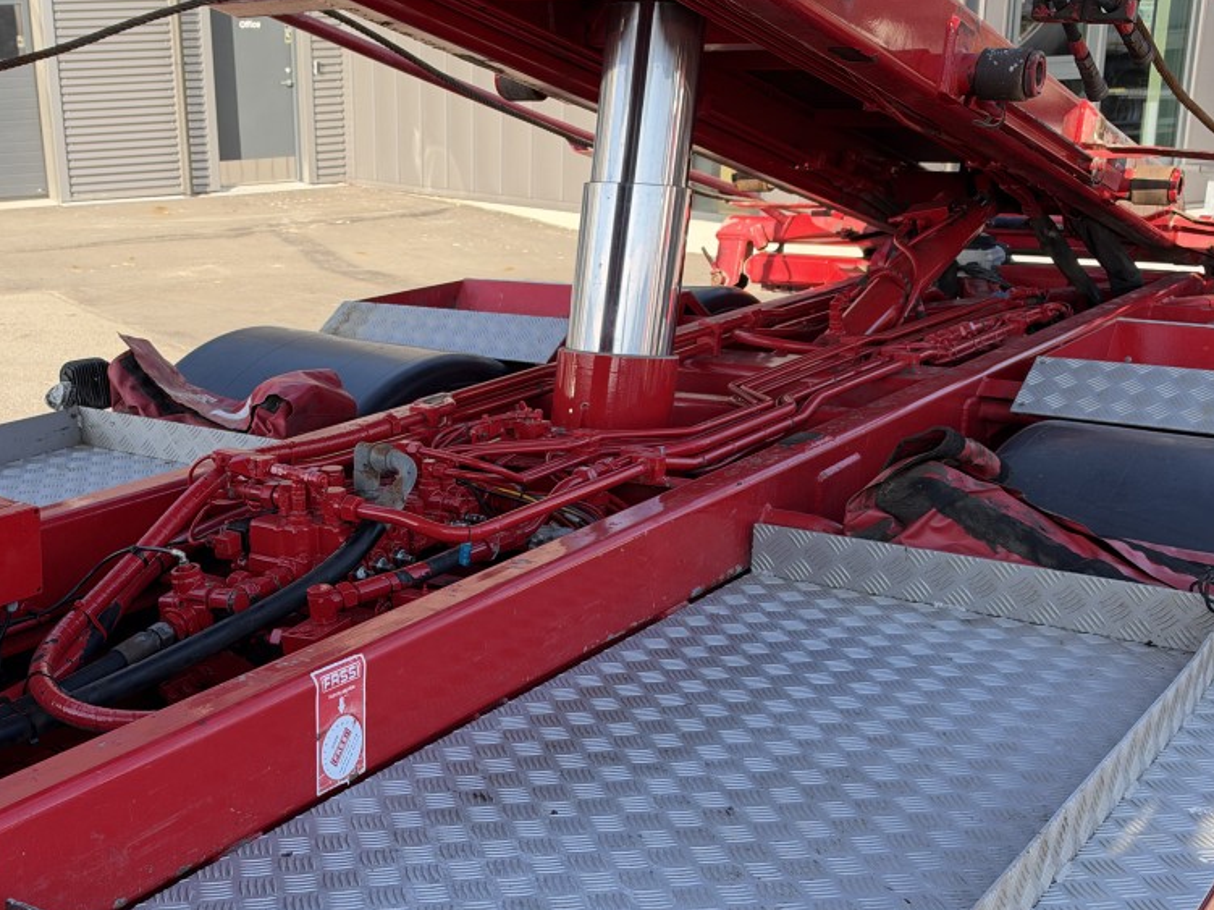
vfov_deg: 31.1
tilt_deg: -18.7
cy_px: 659
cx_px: 349
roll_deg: +2.9
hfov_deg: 40.4
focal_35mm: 46
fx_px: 1613
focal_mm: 6.93
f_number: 1.8
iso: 64
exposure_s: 1/726
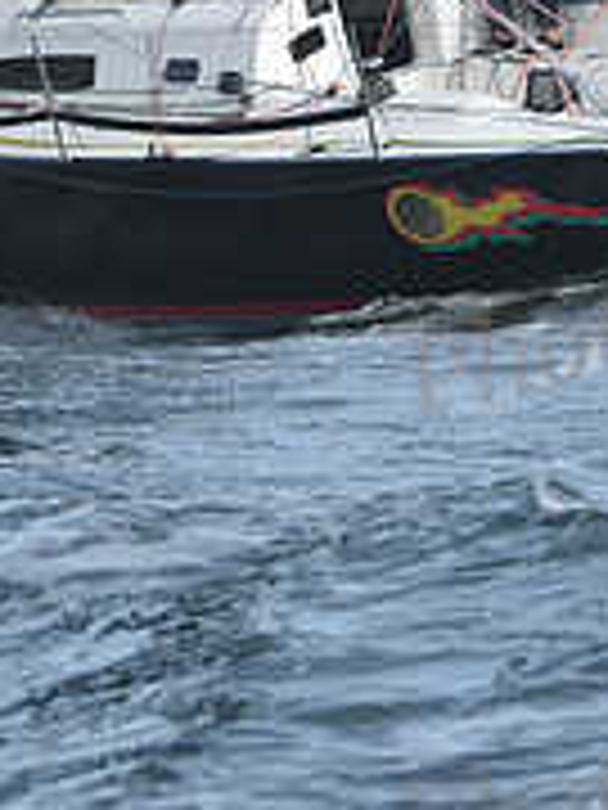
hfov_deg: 5.2
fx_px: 6674
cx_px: 176
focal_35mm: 285
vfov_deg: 6.9
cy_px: 133
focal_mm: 92
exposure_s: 1/1250
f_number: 5.6
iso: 200
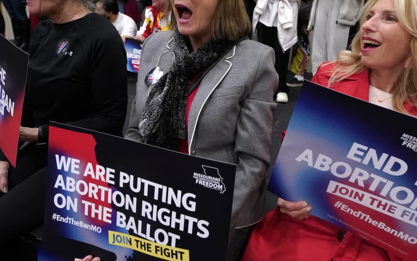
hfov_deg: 74.2
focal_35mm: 24
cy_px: 80
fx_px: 273
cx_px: 242
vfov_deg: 49.9
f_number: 4
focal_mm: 15
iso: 4000
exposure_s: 1/125
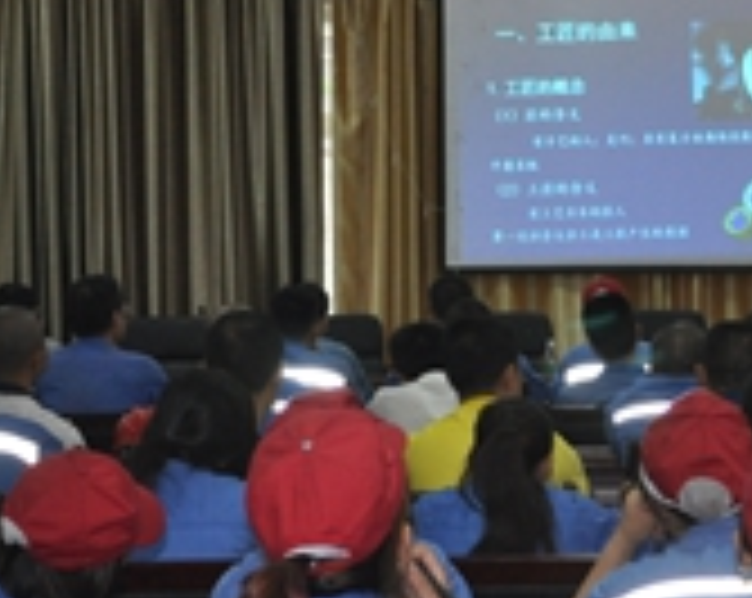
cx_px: 617
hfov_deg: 16.2
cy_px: 364
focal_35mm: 118
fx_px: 2622
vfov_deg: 13.0
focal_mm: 28
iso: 800
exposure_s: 1/60
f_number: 4
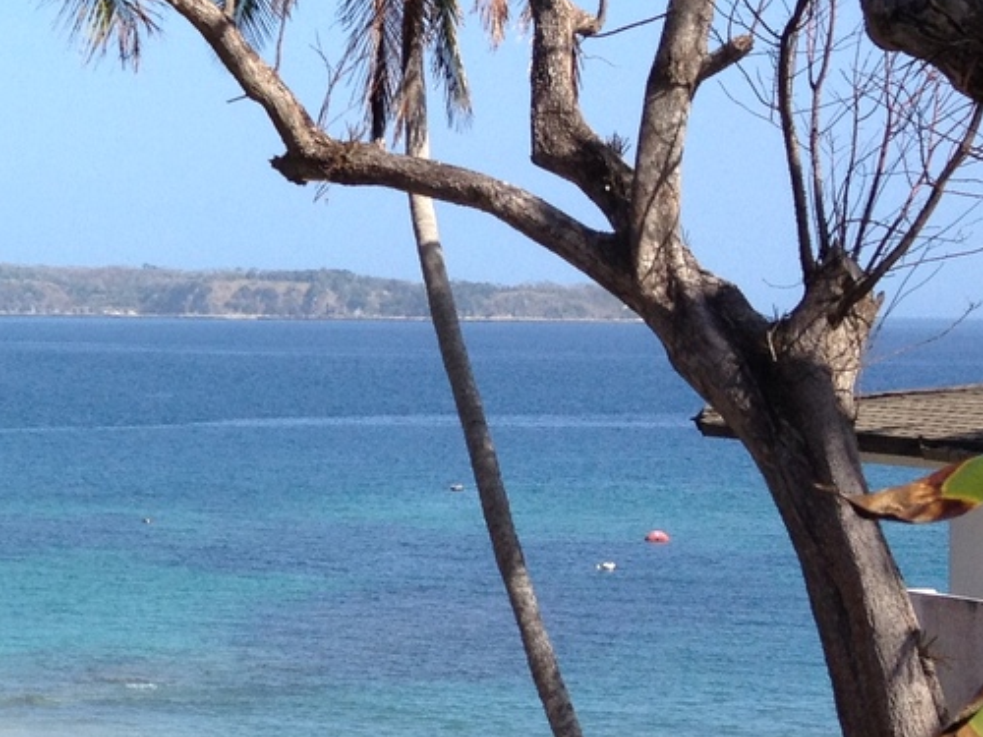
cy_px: 230
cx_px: -366
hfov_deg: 16.4
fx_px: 3180
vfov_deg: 13.2
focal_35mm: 112
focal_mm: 4.28
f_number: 2.4
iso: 50
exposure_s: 1/1200
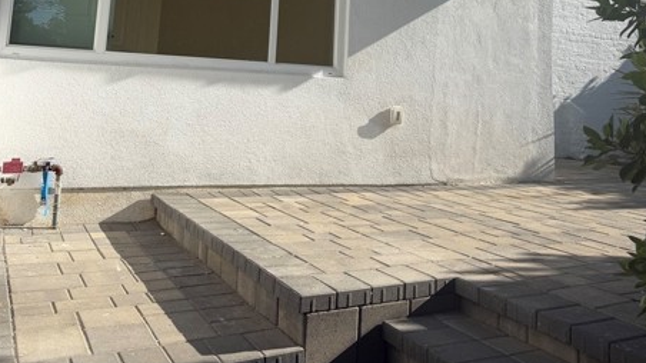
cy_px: 4
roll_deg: -2.6
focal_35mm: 37
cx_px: 336
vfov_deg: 29.9
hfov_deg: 54.0
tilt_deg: +8.5
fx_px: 634
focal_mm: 6.76
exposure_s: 1/5714
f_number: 1.78
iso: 80
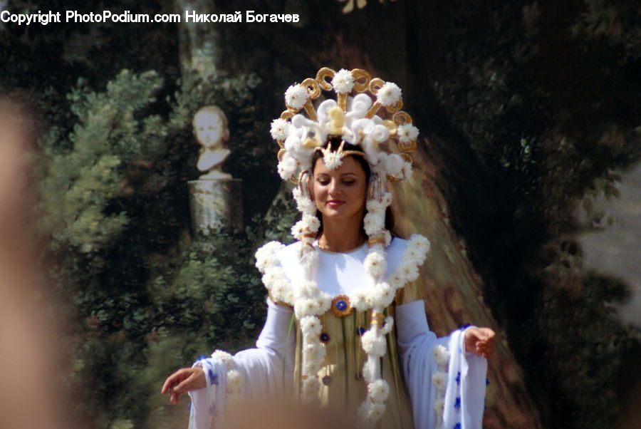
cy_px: 214
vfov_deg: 3.1
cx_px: 320
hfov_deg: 4.6
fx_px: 8020
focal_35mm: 450
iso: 100
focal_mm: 300
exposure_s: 1/500
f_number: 6.3
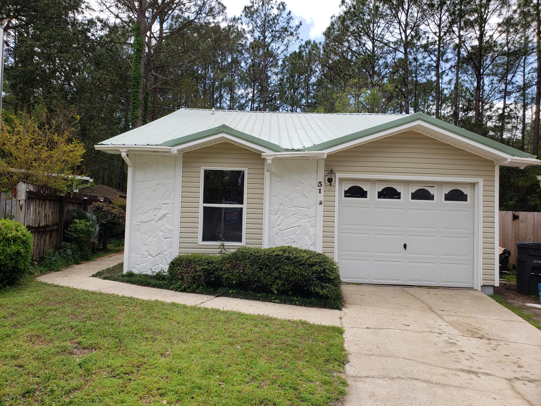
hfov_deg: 67.3
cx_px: 270
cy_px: 203
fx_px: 406
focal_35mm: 26
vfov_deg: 53.1
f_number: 2.4
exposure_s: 1/820
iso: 50
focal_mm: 4.3
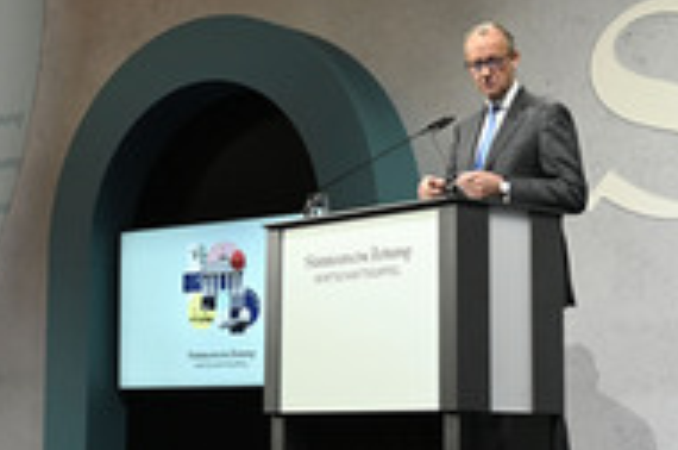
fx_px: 1655
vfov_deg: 15.5
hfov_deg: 23.0
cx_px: 212
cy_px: 179
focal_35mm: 88
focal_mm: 37
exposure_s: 1/800
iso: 3200
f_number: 4.5
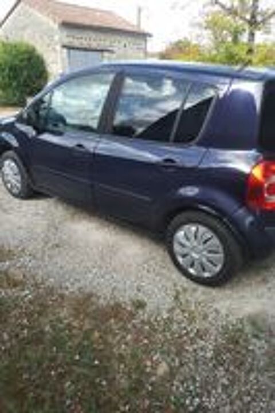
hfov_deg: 51.2
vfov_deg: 71.6
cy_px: 206
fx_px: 287
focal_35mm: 25
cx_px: 138
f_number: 2
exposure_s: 1/444
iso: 100
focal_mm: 4.52
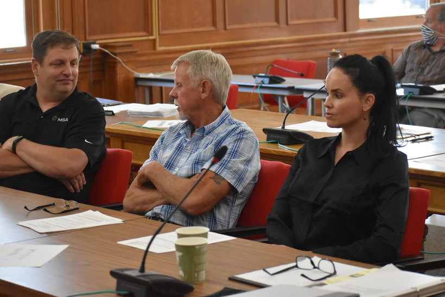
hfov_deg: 19.5
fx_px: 1298
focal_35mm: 105
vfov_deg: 13.0
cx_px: 222
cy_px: 148
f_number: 4.5
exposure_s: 1/250
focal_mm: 70
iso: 6400
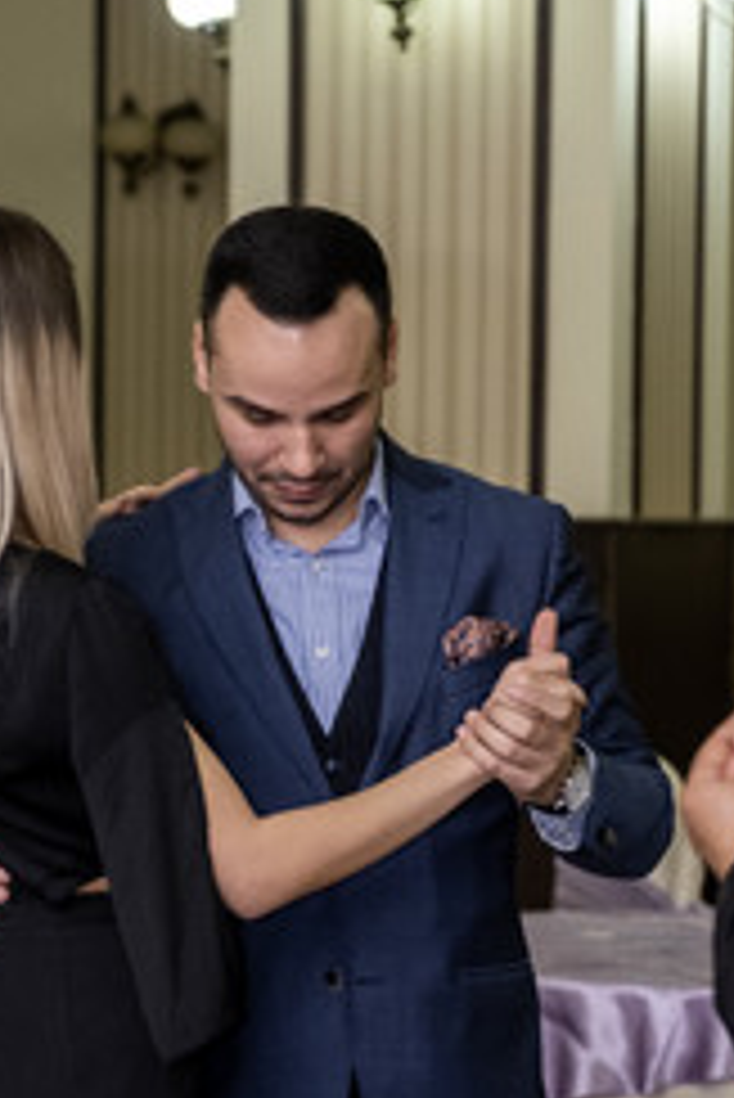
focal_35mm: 218
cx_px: 137
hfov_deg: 6.3
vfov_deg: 9.4
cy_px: 1008
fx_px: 6657
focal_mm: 55
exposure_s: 1/125
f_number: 2.8
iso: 1600
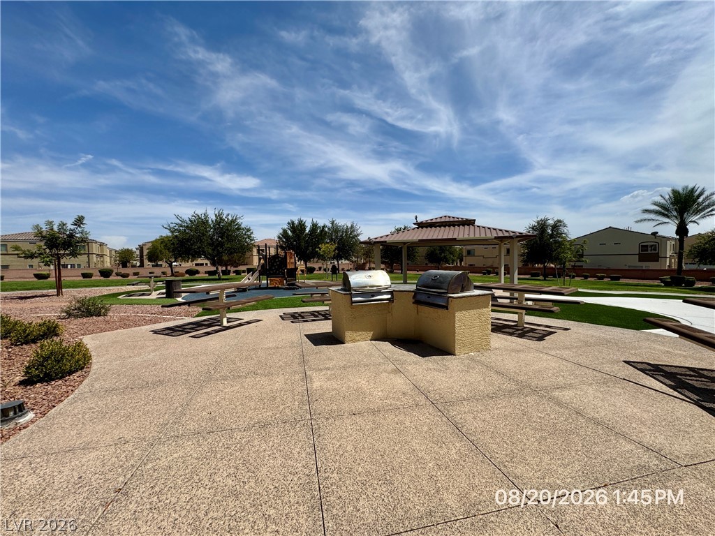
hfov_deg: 102.1
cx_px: 358
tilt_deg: -1.6
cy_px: 268
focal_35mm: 14
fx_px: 289
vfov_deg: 85.7
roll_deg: +0.2
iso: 50
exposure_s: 1/2985
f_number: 2.2
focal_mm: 2.22
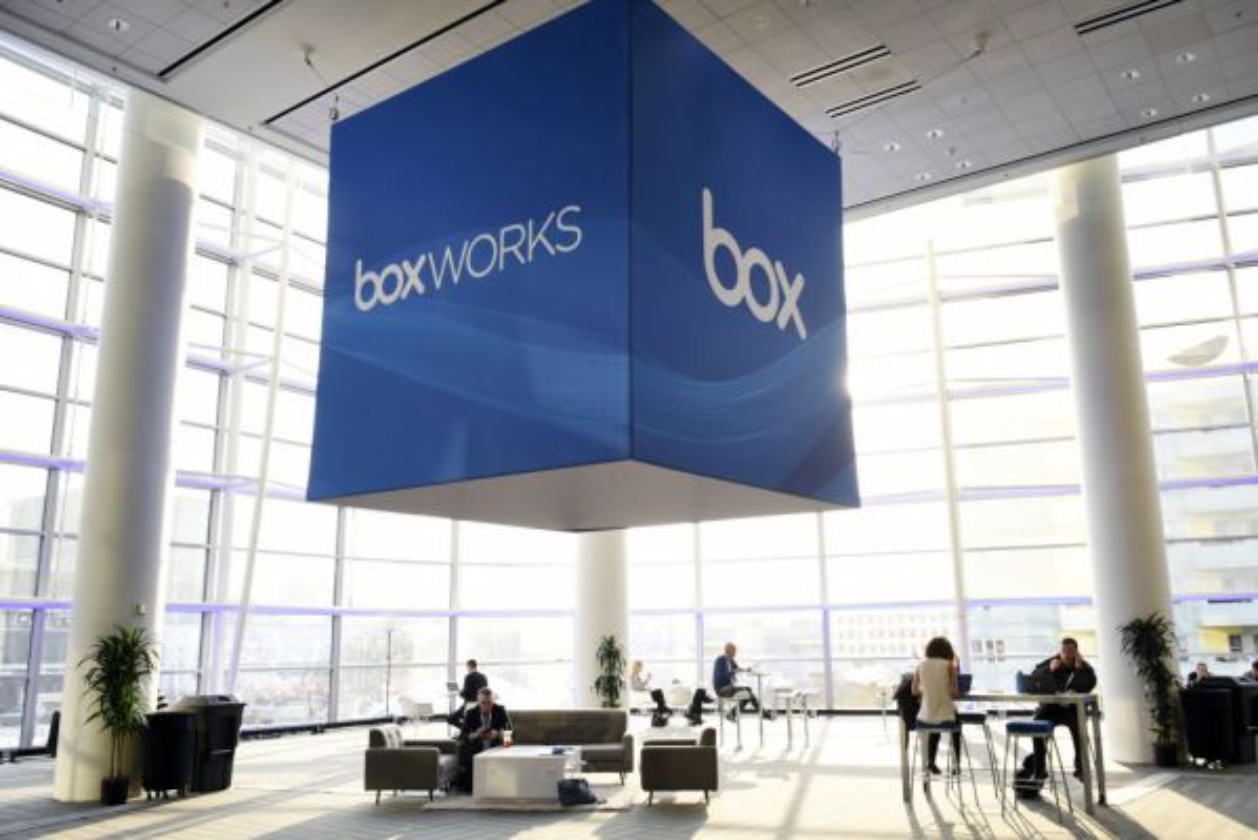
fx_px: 1014
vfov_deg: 45.0
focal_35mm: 29
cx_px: 629
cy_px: 420
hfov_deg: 63.6
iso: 1000
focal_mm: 29
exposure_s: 1/320
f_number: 5.6
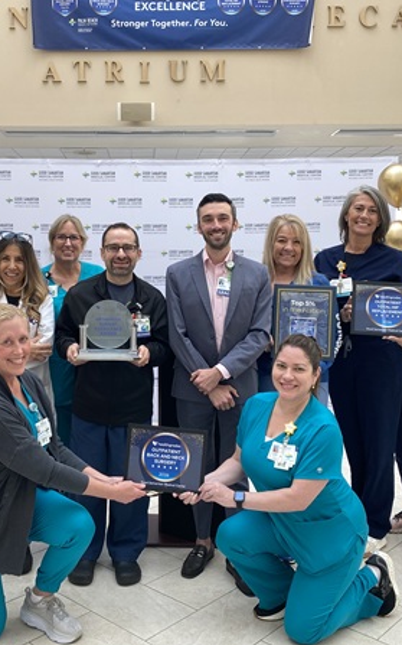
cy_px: 322
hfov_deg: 34.3
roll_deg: +1.1
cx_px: 156
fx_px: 649
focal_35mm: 37
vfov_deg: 52.8
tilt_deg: -2.9
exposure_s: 1/120
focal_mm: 4.25
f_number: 1.8
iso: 50
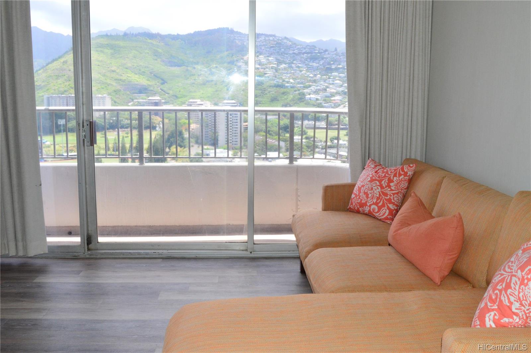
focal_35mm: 36
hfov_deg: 53.2
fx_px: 530
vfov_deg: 36.8
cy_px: 176
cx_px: 266
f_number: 16
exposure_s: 1/200
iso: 1600
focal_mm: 24
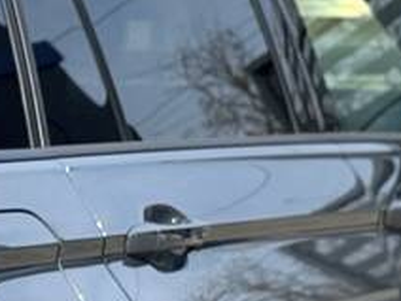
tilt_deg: -9.8
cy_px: 426
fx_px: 3151
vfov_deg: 5.4
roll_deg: +1.5
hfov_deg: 7.1
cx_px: -342
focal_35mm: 272
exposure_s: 1/1366
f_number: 1.78
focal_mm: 6.76
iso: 64
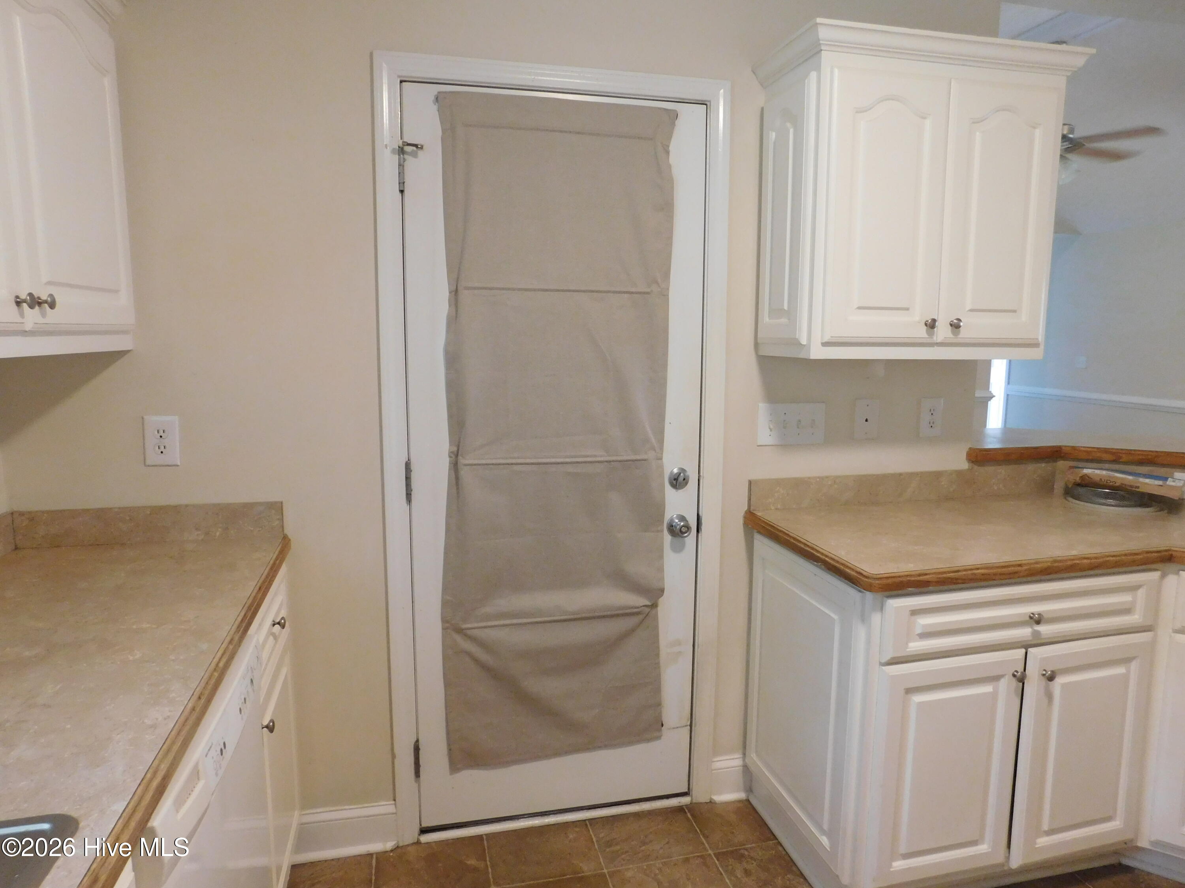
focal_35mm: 23
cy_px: 444
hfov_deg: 73.9
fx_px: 787
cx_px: 592
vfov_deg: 58.9
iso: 360
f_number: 3
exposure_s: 1/30
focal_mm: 4
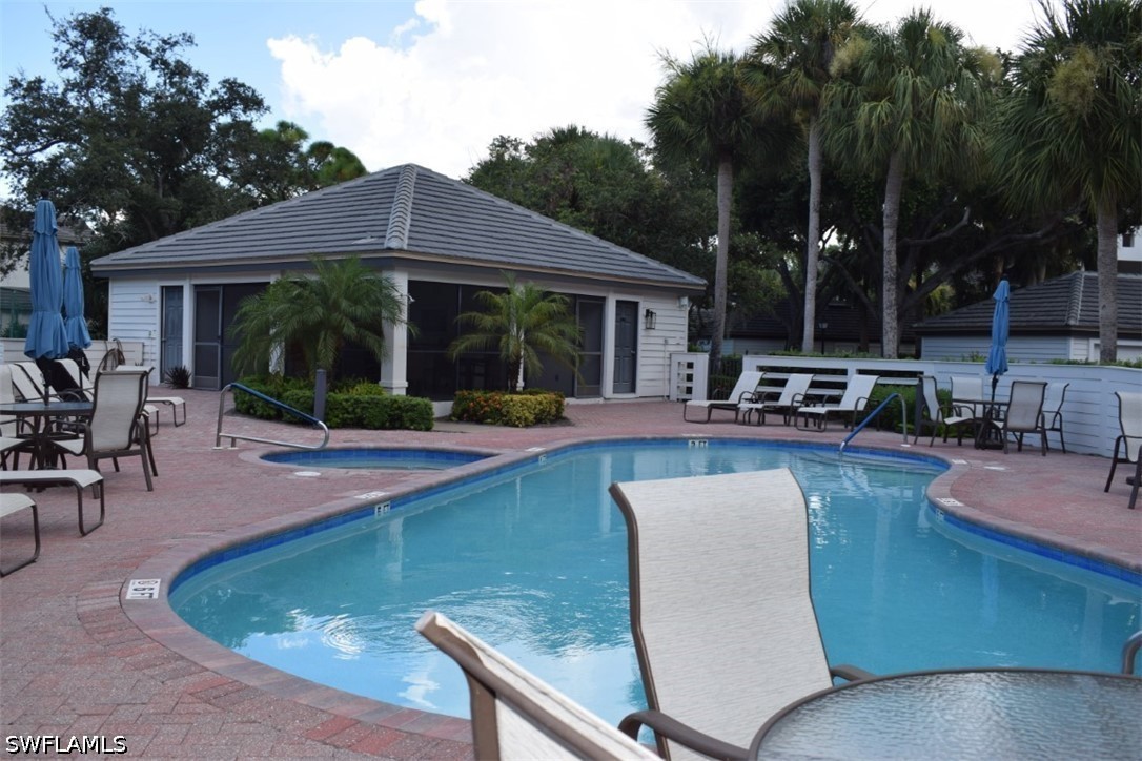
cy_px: 380
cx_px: 571
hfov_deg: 55.1
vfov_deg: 38.4
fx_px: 1094
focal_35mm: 34
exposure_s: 1/200
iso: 100
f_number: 7.1
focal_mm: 23
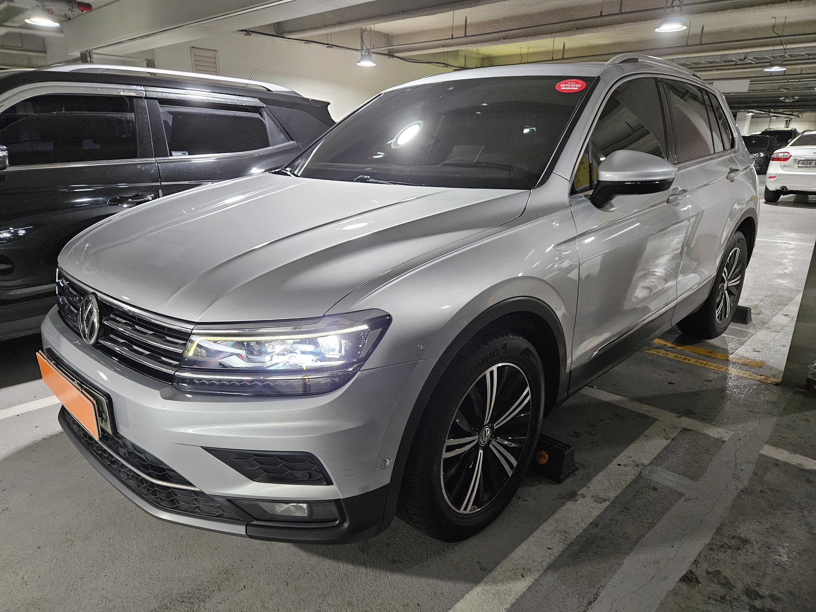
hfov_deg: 73.9
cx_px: 408
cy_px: 306
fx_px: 542
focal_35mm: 23
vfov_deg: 58.9
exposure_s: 1/120
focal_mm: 5.4
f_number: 1.8
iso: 1000
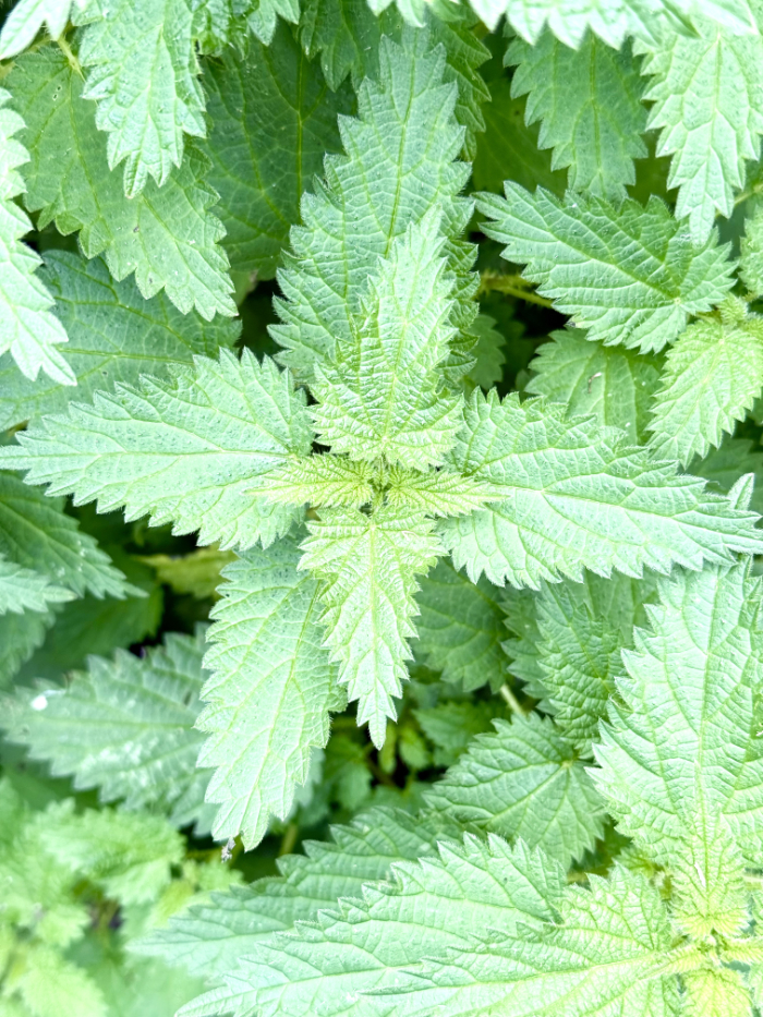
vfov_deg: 39.7
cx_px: 382
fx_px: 1410
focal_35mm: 48
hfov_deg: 30.3
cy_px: 508
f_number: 1.8
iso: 64
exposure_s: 1/241
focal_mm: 6.8
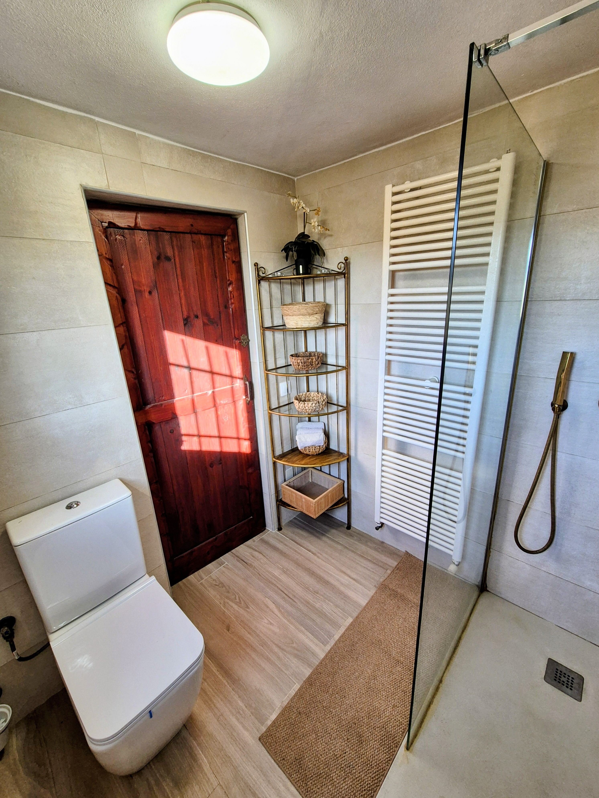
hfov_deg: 89.9
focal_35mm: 13
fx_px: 300
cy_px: 399
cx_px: 300
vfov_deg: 106.2
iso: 64
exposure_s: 1/50
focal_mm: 2.2
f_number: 2.2
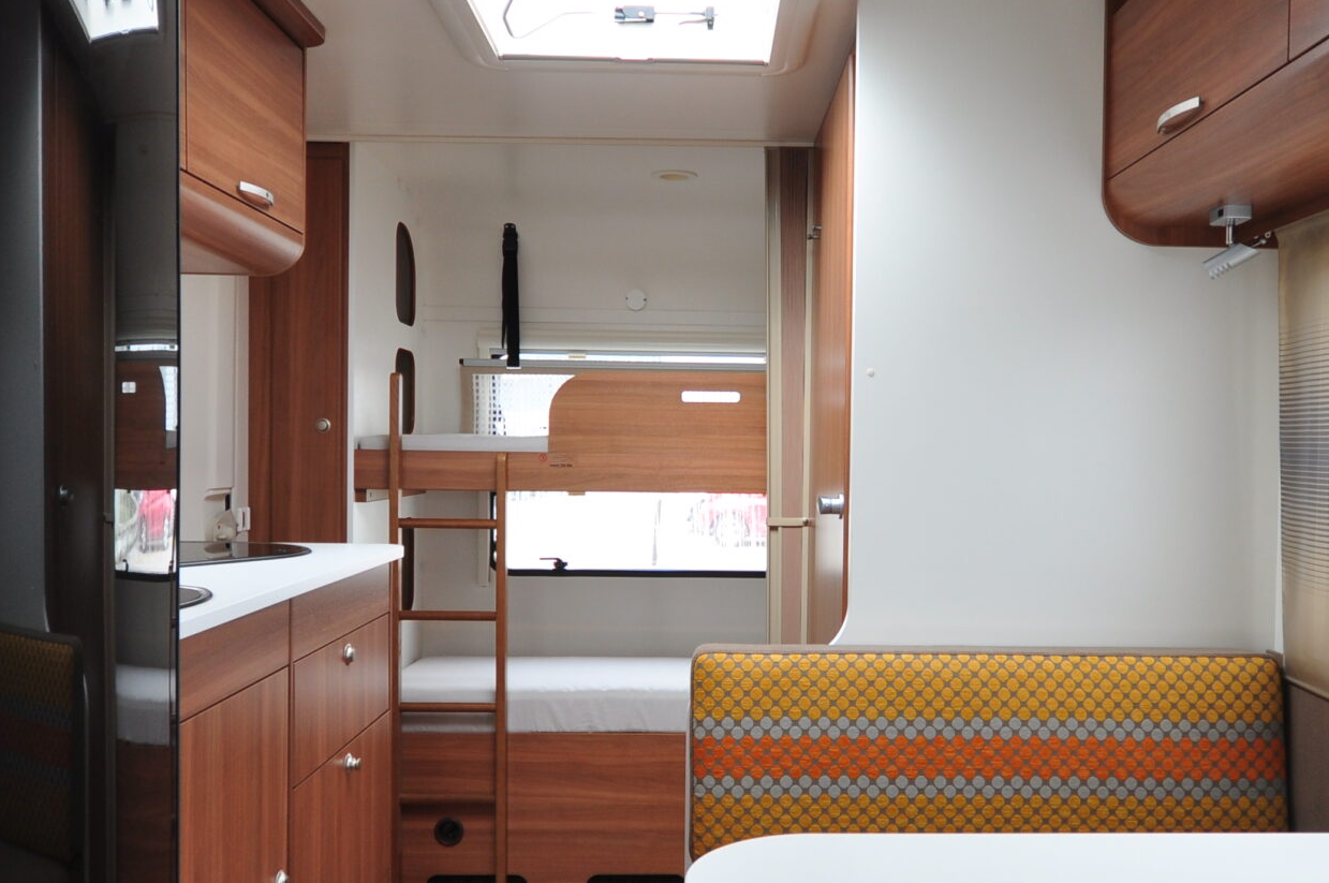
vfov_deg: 42.2
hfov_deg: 60.2
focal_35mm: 31
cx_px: 745
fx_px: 1143
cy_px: 480
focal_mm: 10
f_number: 4.5
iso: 200
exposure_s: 1/80
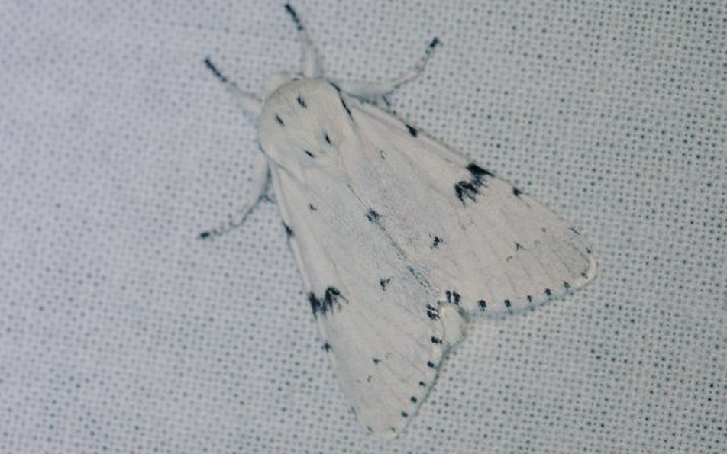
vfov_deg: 8.1
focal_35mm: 162
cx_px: 365
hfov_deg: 13.0
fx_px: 3200
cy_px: 222
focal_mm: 105
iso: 640
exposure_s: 1/100
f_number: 11
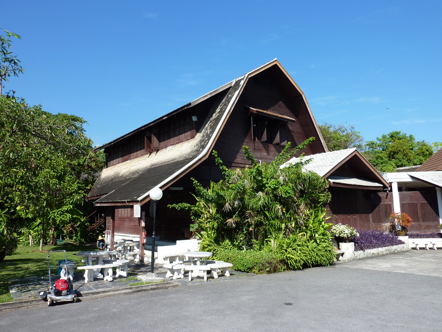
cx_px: 221
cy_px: 166
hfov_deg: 69.4
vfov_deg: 54.9
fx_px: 319
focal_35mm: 25
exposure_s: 1/500
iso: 80
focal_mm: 4.1
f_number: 4
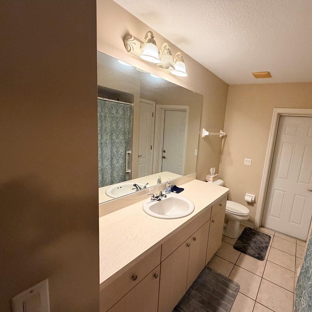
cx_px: 203
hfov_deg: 81.7
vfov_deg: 84.0
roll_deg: -5.8
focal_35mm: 17
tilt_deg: -11.3
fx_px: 173
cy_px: 159
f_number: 2.2
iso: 400
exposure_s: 1/60
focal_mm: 2.22
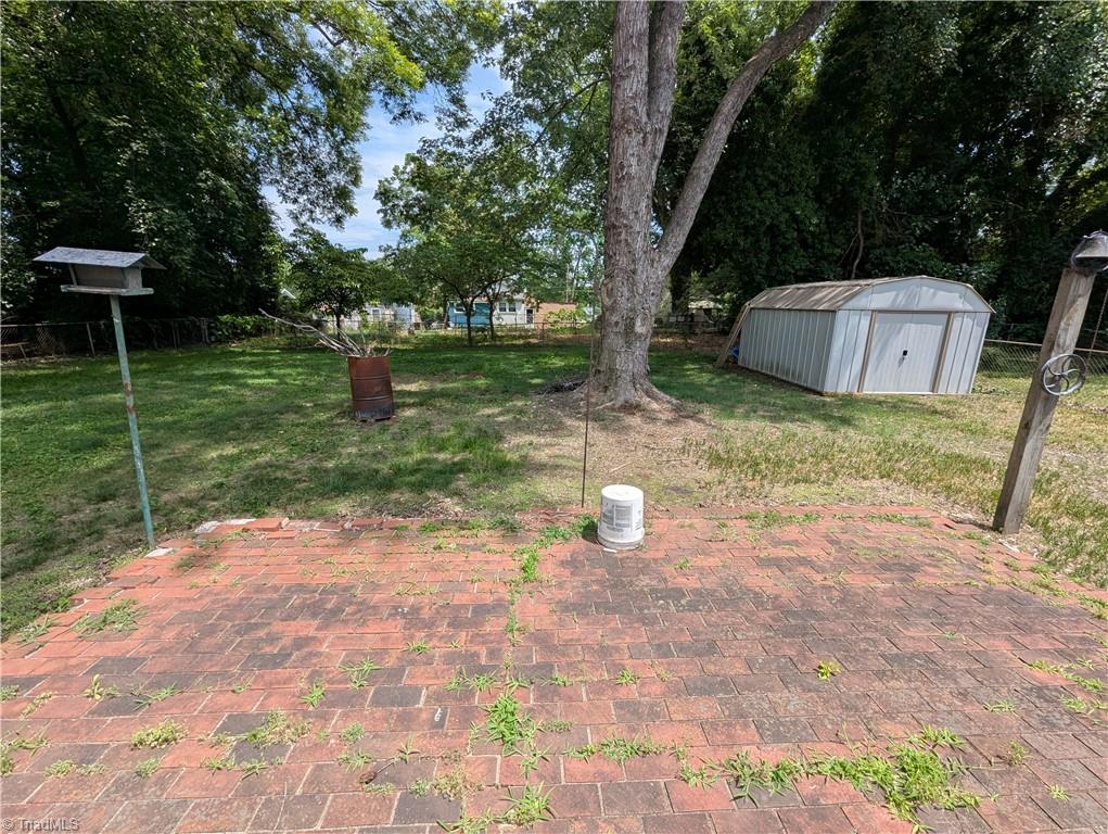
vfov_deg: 90.0
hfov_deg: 106.1
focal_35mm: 13
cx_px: 554
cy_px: 417
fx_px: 417
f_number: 2.2
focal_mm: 1.95
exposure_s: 1/1261
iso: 49
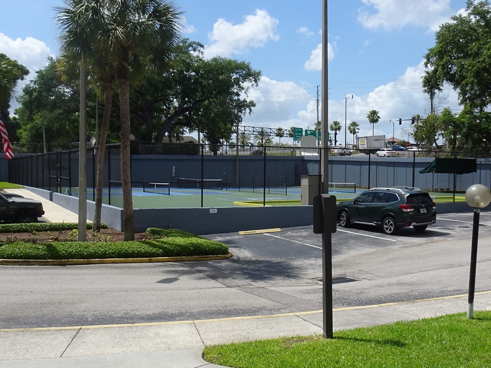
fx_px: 553
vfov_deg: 36.8
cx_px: 283
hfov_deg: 47.7
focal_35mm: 39
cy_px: 205
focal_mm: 4.1
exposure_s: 1/1250
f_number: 3.5
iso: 80
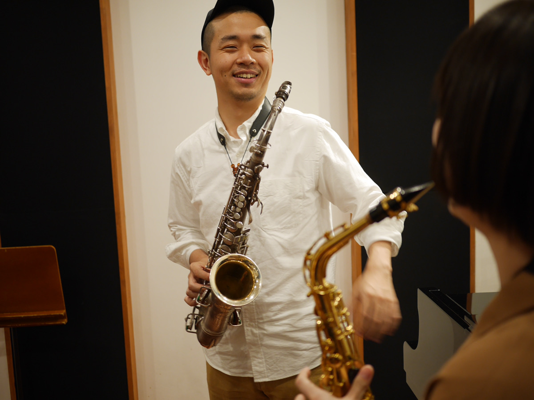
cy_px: 200
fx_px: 617
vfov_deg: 36.0
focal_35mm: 40
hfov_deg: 46.8
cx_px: 267
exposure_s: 1/60
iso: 320
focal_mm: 20
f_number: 1.7
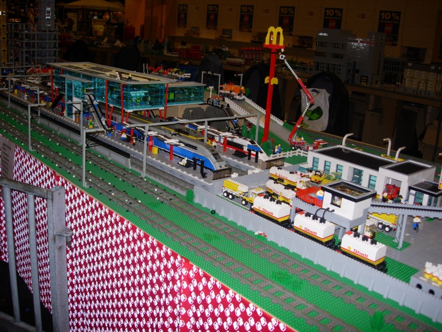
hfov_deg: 49.0
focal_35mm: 38
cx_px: 221
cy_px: 166
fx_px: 485
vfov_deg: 37.7
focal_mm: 7.8
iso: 79
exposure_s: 1/64
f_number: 2.8
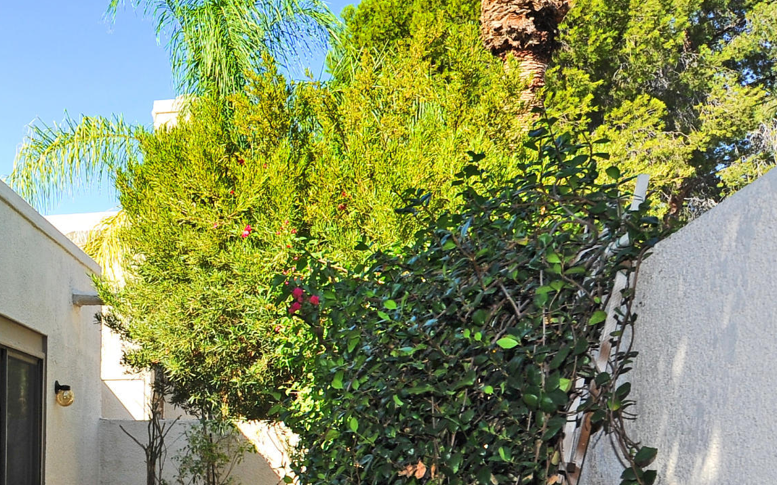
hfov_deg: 36.1
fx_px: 1016
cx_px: -60
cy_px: 440
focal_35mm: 48
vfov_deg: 26.0
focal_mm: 18
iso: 320
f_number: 9
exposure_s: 1/320
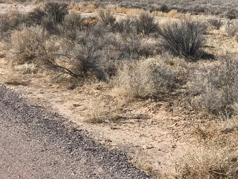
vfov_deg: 24.3
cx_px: 181
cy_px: 66
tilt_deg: -9.9
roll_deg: -0.9
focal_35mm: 60
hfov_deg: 31.6
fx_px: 412
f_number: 1.8
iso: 20
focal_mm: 3.99
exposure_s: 1/3300
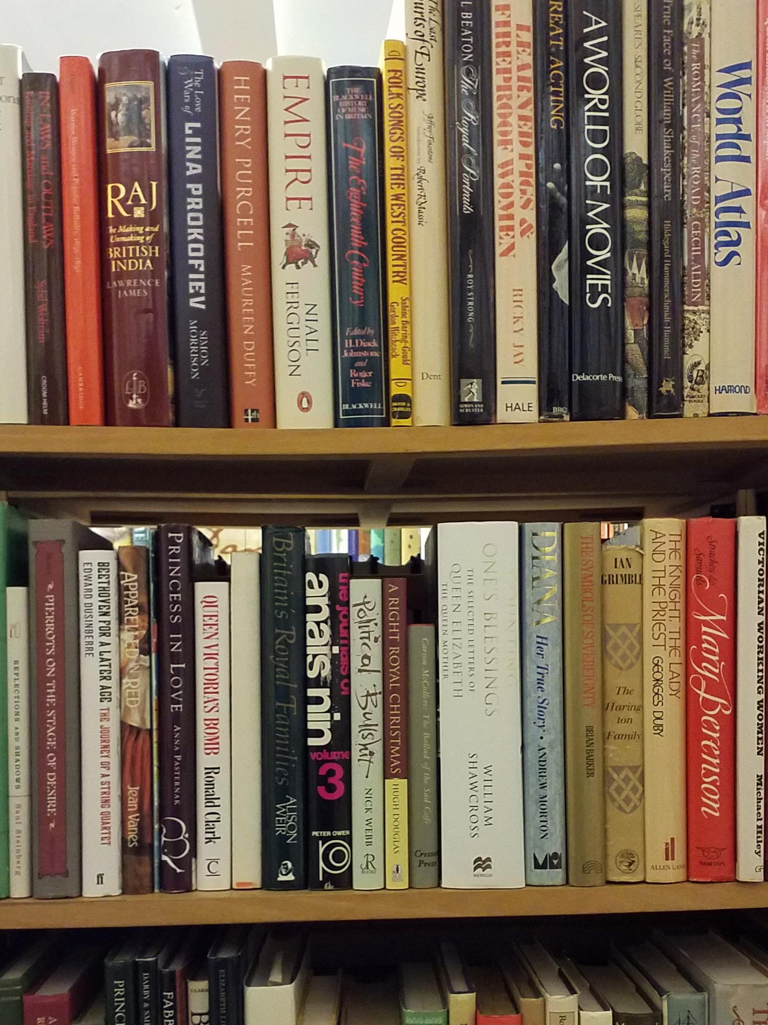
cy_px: 643
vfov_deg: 47.4
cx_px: 374
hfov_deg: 36.8
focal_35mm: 39
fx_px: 1154
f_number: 1.9
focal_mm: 3.6
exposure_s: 1/17
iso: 400
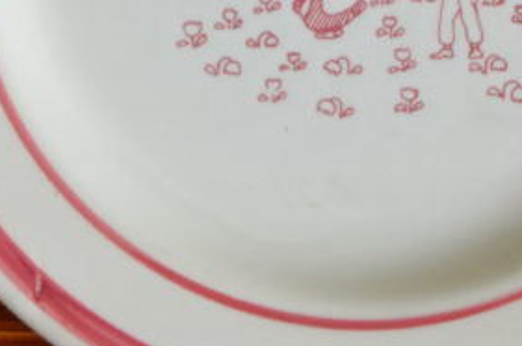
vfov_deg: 8.8
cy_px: -69
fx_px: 2213
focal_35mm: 153
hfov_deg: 13.4
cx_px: 154
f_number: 5.6
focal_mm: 28
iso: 500
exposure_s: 1/60
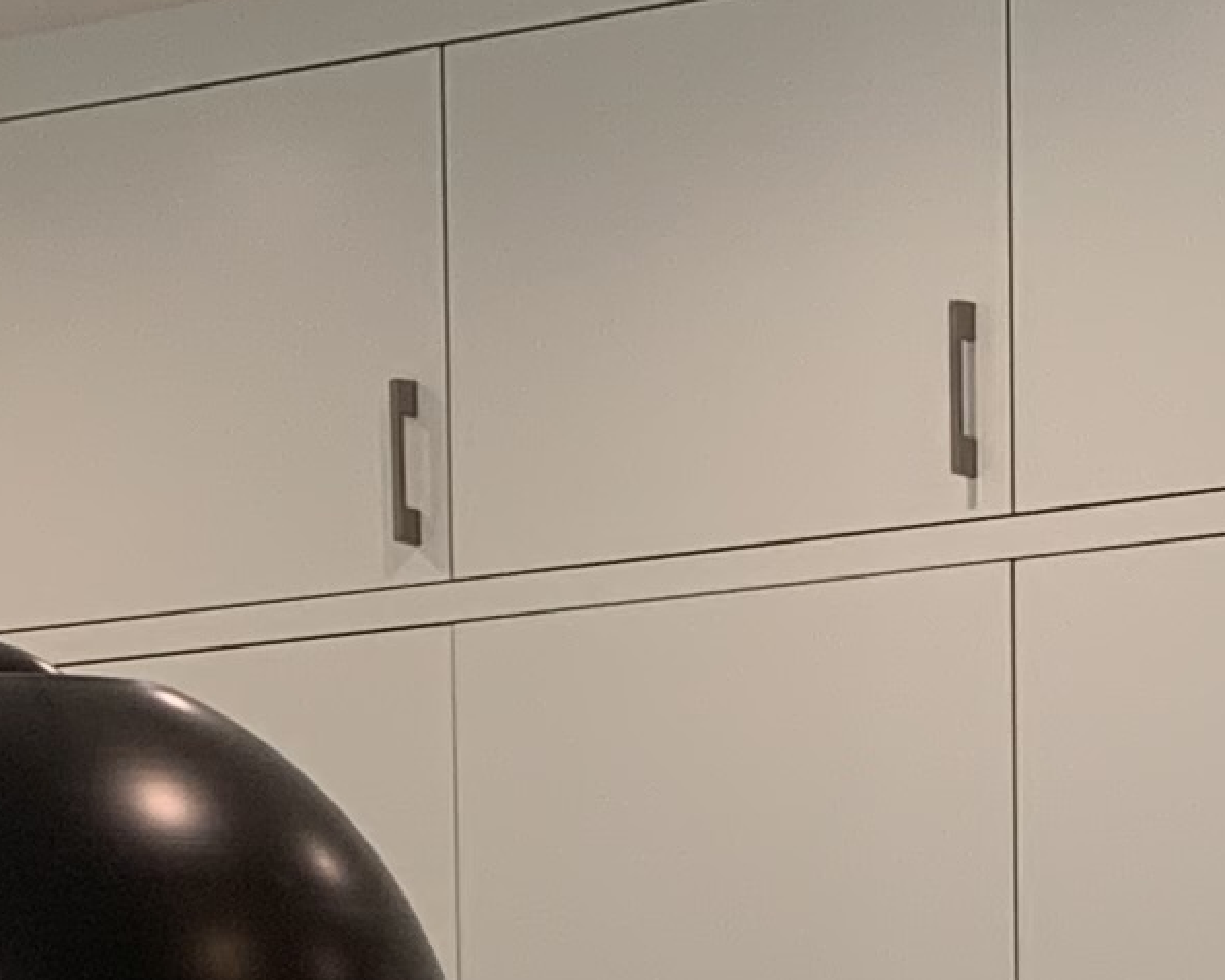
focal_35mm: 172
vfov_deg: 8.6
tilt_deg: -2.9
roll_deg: +0.2
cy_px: 1752
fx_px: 6236
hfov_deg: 11.2
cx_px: 183
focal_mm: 4.25
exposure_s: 1/120
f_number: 1.8
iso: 64
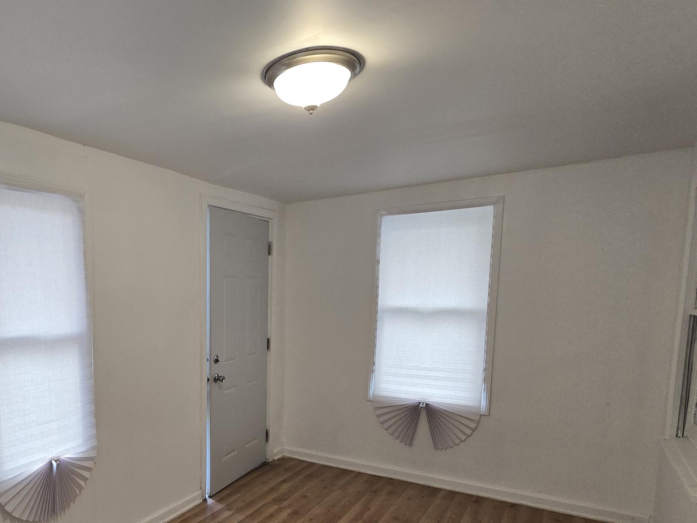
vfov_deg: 57.3
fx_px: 463
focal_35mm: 23
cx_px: 180
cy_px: 359
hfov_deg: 69.4
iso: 64
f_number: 2.2
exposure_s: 1/60
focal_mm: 2.2
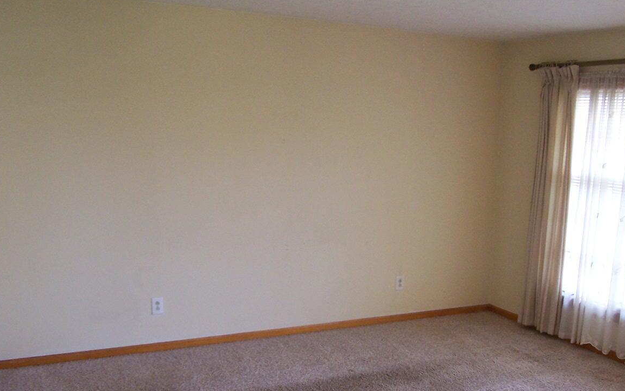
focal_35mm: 54
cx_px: 412
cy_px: 273
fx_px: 920
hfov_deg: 37.2
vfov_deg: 23.8
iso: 140
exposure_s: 1/30
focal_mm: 6.3
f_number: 2.8
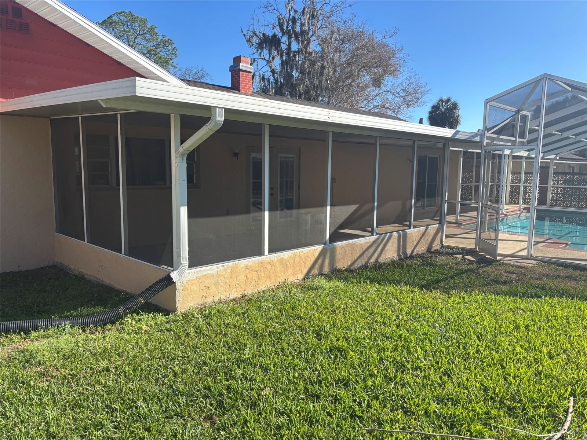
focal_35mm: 26
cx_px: 294
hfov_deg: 67.3
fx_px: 441
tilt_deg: -6.7
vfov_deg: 53.1
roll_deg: -1.0
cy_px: 220
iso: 50
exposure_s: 1/1616
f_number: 1.6
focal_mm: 5.96
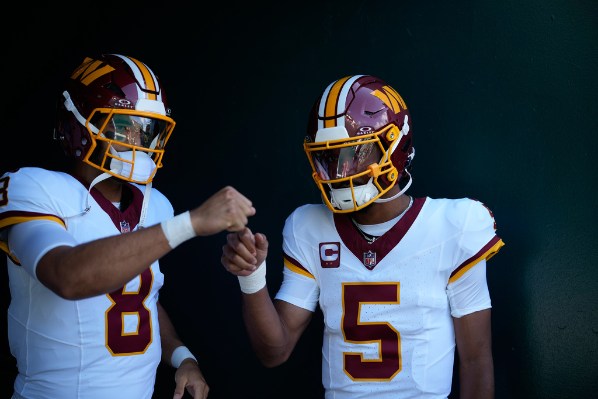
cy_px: 200
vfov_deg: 24.2
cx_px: 299
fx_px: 930
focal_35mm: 56
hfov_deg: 35.7
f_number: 2
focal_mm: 56
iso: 200
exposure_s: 1/1000
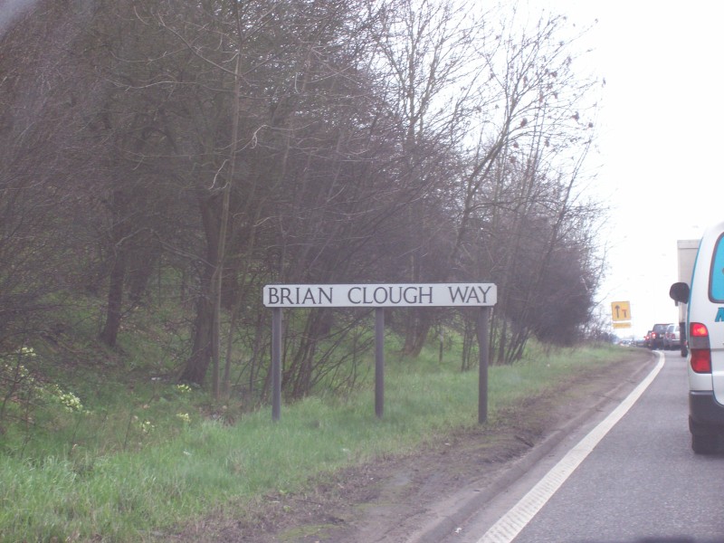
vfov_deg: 14.5
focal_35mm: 102
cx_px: 362
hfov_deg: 19.3
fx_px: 2133
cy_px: 272
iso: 113
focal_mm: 16.8
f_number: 4.6
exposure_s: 1/89.8
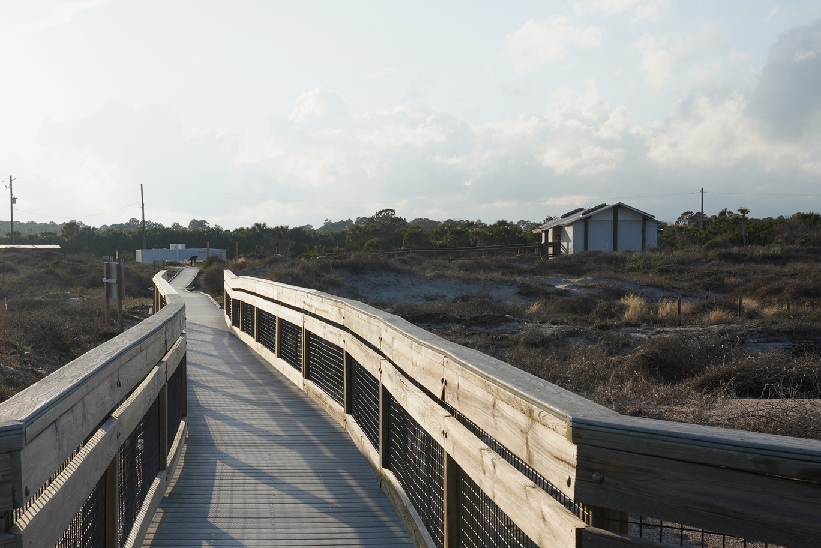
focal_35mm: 57
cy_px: 332
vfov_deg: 23.8
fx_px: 1300
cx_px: 266
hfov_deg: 34.7
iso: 100
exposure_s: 1/100
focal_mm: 39
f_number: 14
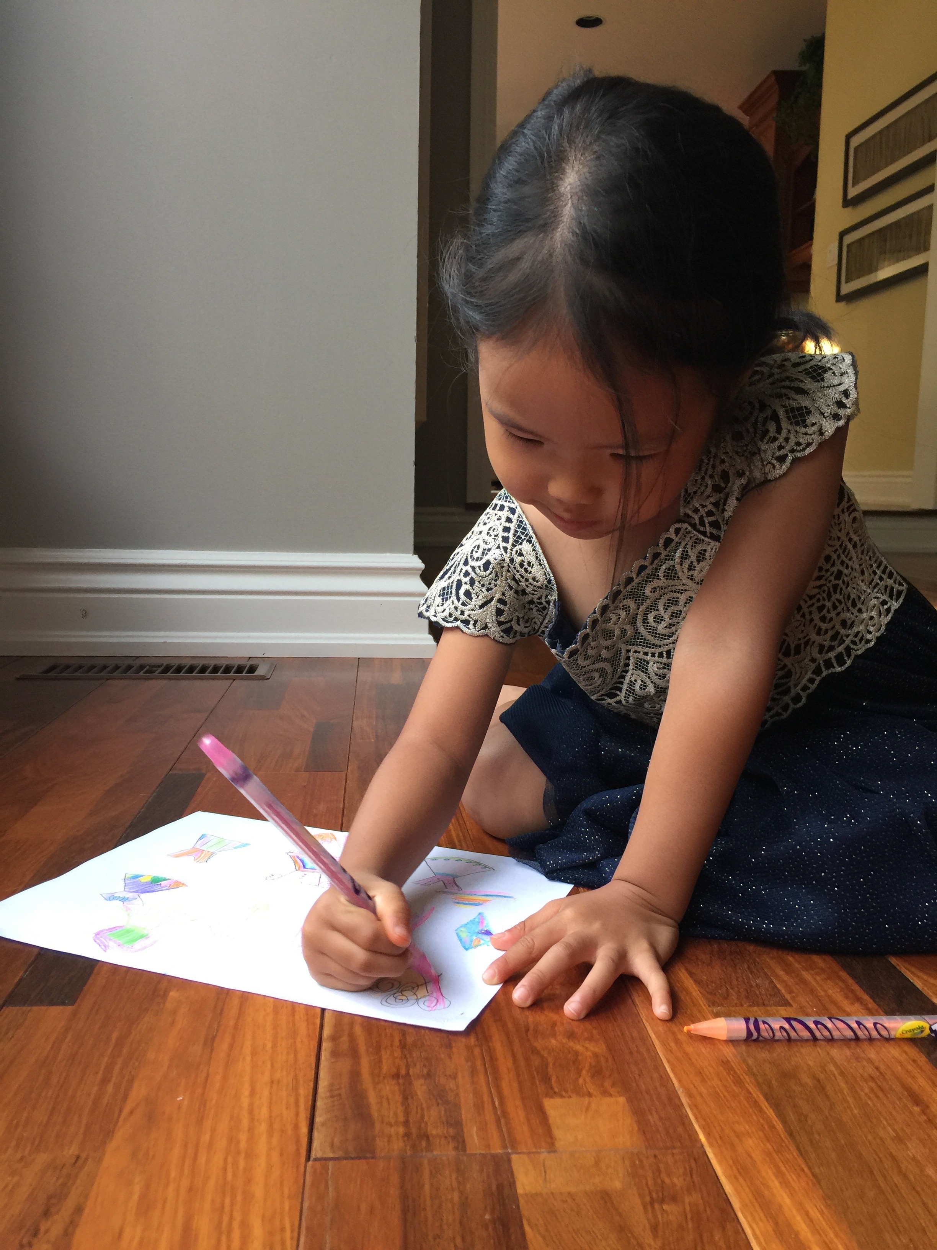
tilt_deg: -6.7
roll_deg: -1.2
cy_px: 625
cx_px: 468
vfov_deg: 61.7
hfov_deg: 48.2
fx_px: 1047
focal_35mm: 29
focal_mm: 4.15
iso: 32
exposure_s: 1/15
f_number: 2.2
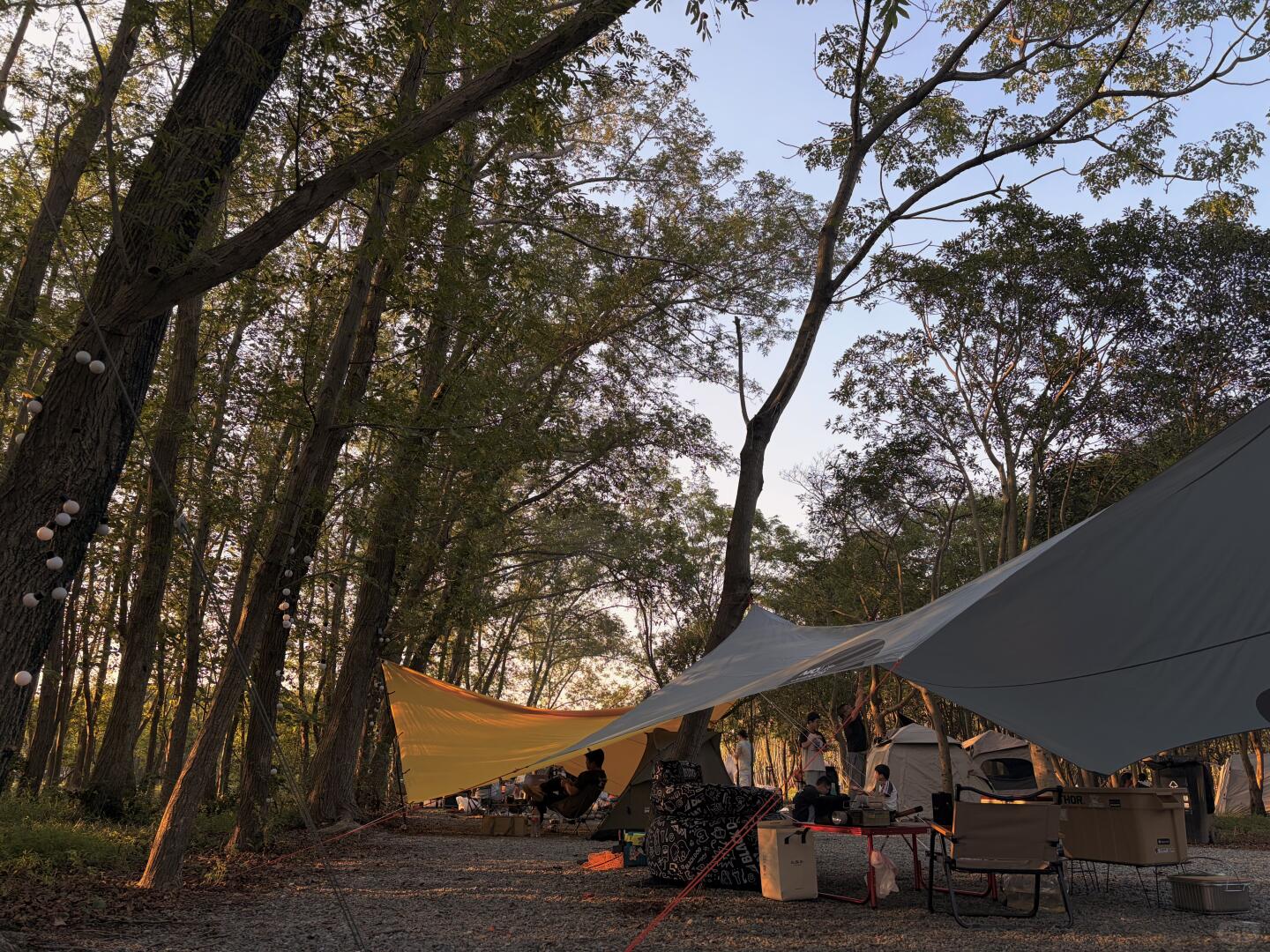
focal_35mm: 26
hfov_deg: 67.3
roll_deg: -1.6
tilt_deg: +17.0
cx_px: 635
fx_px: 954
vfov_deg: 53.1
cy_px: 476
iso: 50
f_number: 1.6
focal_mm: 5.96
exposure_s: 1/571
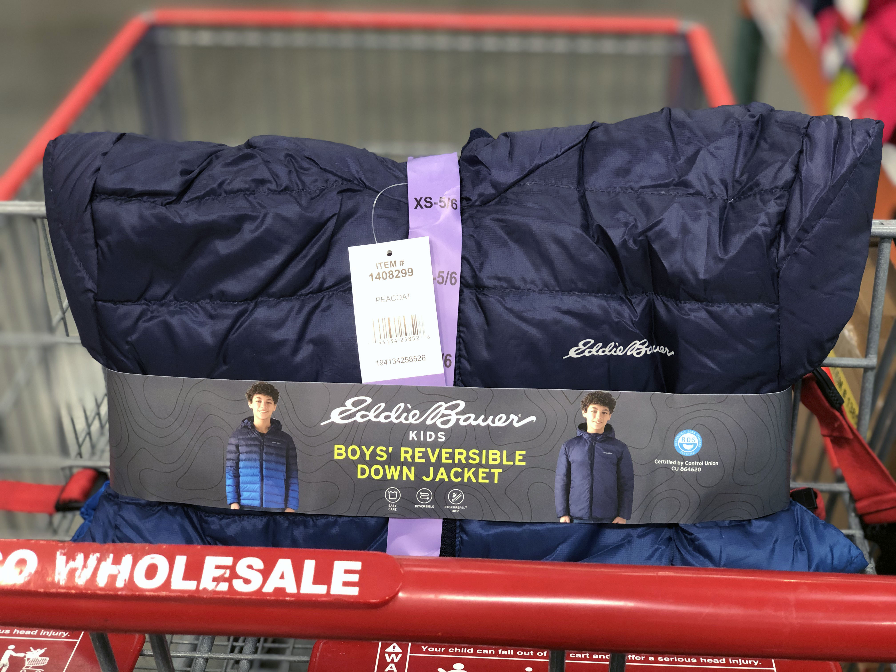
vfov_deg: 28.0
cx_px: 448
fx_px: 1346
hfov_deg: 36.8
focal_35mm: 52
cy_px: 336
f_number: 2.4
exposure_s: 1/60
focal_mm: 6
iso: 100
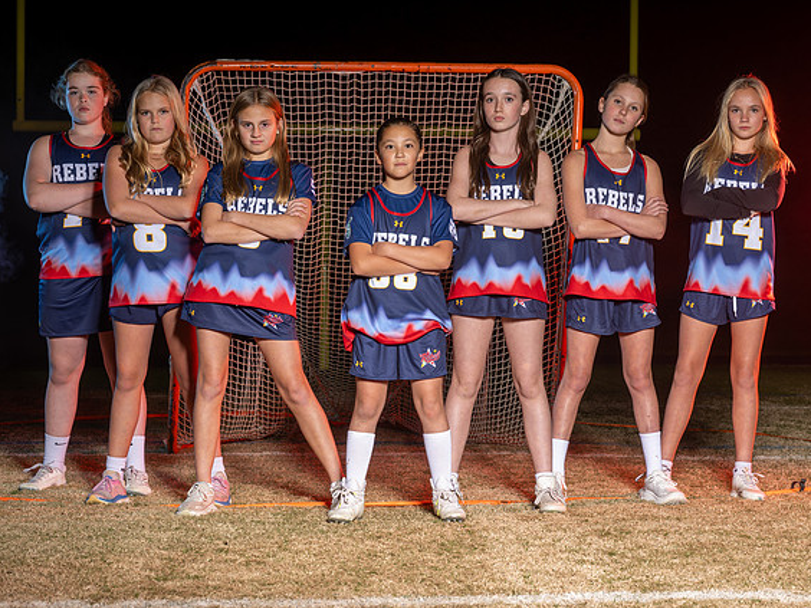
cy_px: 298
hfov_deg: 24.1
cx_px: 426
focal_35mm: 81
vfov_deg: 18.2
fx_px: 1898
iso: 64
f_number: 8
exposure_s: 1/200
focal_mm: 70
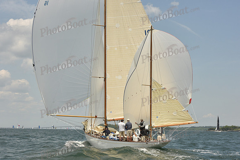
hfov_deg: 28.8
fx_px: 467
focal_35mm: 70
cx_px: 120
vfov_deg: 19.5
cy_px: 80
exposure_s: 1/1250
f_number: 11
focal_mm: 70
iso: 400
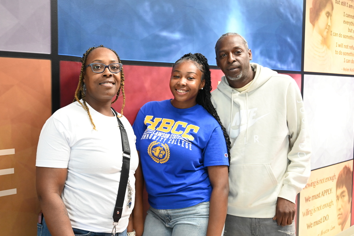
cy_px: 116
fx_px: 373
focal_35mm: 38
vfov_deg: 35.0
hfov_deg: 50.7
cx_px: 160
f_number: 4
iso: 3200
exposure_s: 1/100
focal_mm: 33
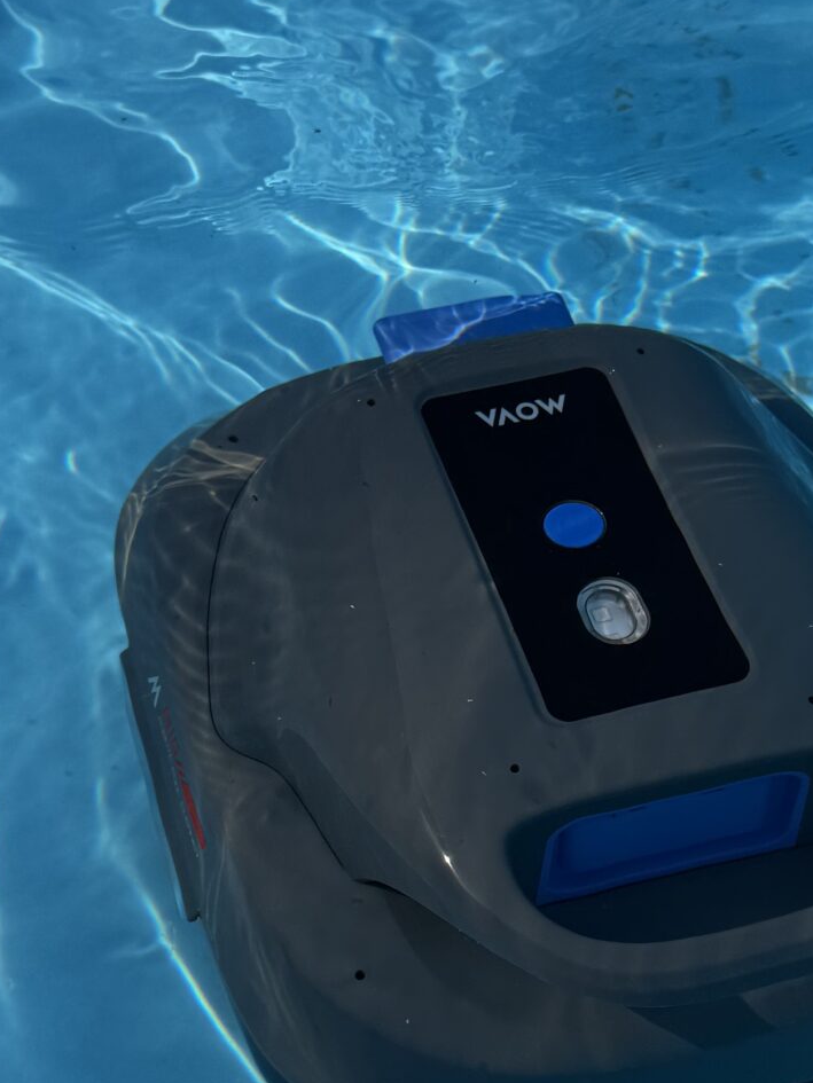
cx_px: 431
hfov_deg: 22.6
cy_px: 684
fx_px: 2035
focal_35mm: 65
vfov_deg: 29.7
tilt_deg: -51.8
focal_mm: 6.76
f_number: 1.78
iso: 80
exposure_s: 1/3953
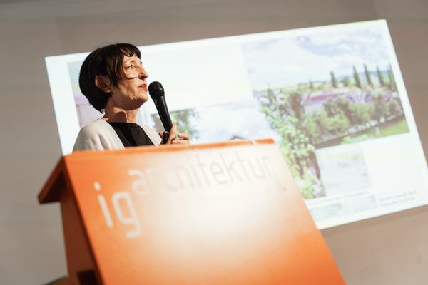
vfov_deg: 28.1
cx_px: 214
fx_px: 571
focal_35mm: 48
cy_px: 142
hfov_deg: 41.1
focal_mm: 48
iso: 2000
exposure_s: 1/125
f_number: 2.8
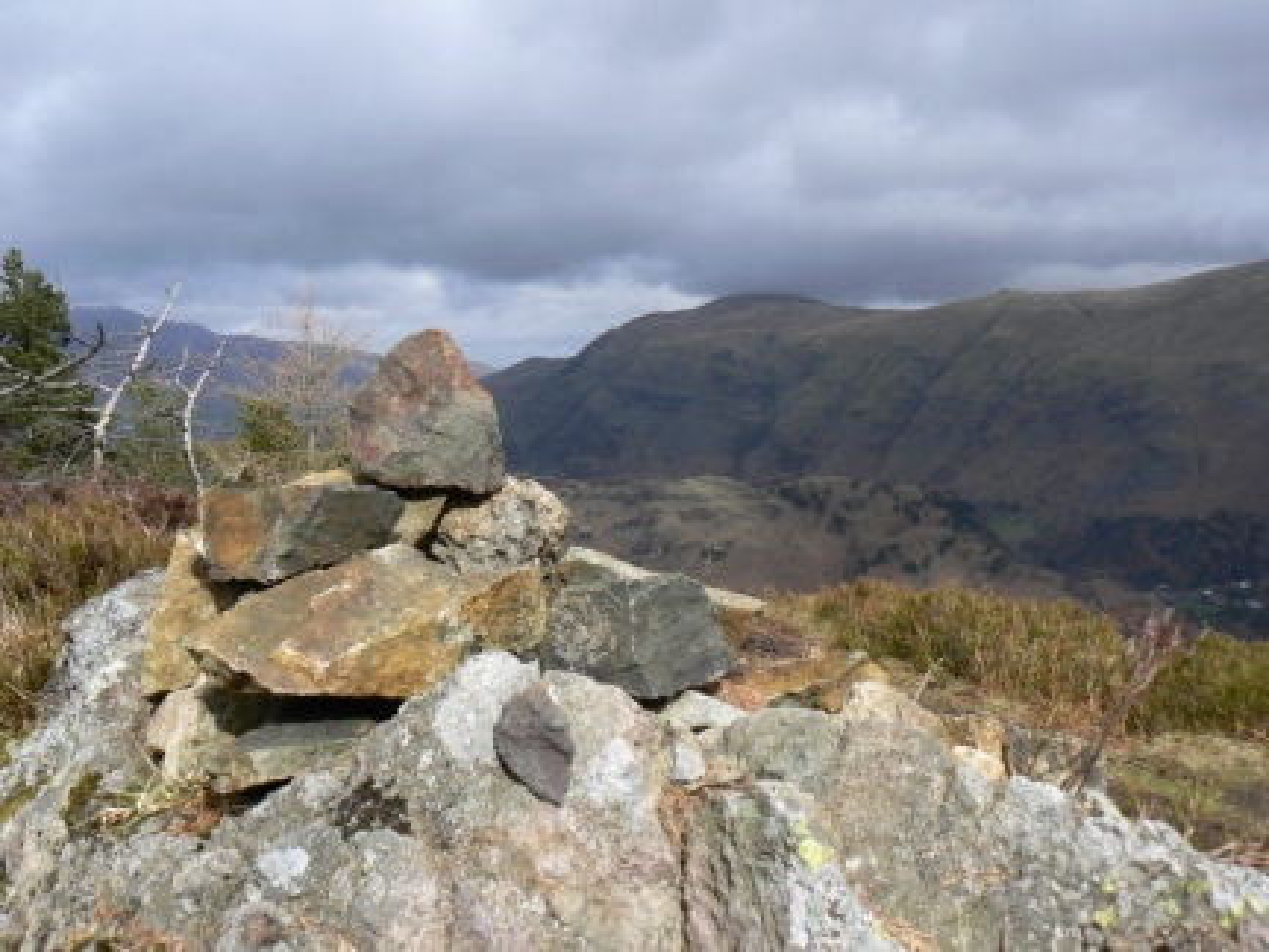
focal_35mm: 36
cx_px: 634
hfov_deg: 51.4
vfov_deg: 39.7
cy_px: 476
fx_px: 1320
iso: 80
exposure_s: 1/500
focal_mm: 6
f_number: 6.3
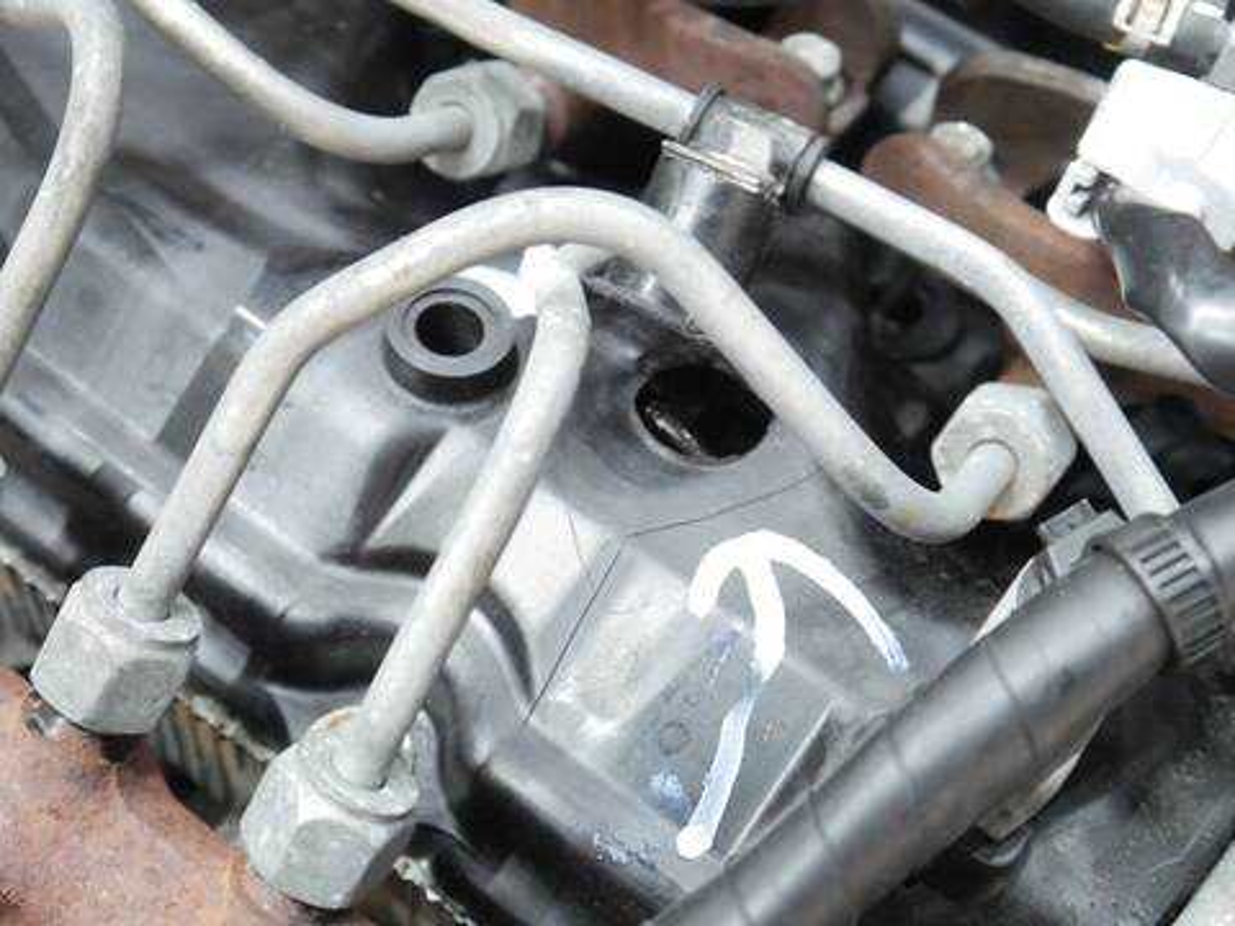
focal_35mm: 44
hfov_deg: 42.9
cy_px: 463
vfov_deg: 32.9
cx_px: 618
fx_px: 1570
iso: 3200
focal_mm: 22
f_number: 4.4
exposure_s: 1/15
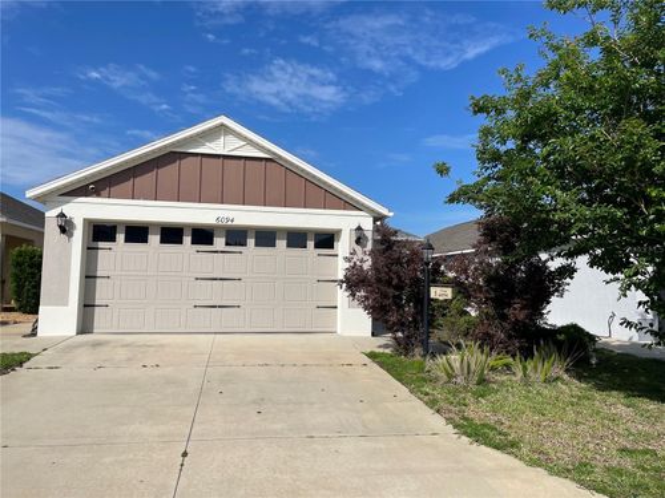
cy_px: 249
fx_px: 499
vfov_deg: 53.1
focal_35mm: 26
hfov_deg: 67.3
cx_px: 332
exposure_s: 1/7299
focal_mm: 4.2
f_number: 1.6
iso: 32
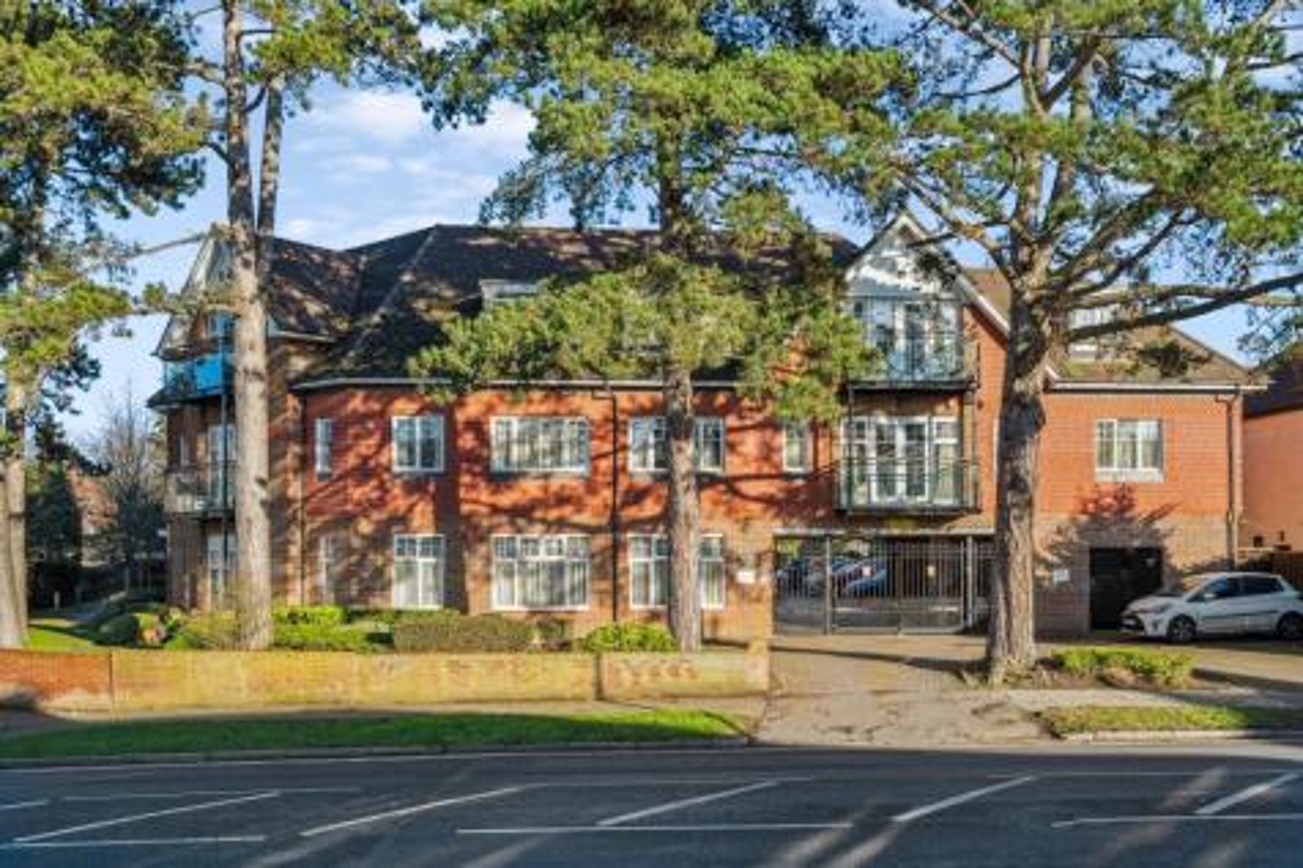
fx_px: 1158
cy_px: 434
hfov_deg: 58.7
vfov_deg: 41.1
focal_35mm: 32
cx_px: 652
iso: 320
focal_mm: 32
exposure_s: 1/500
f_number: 4.5
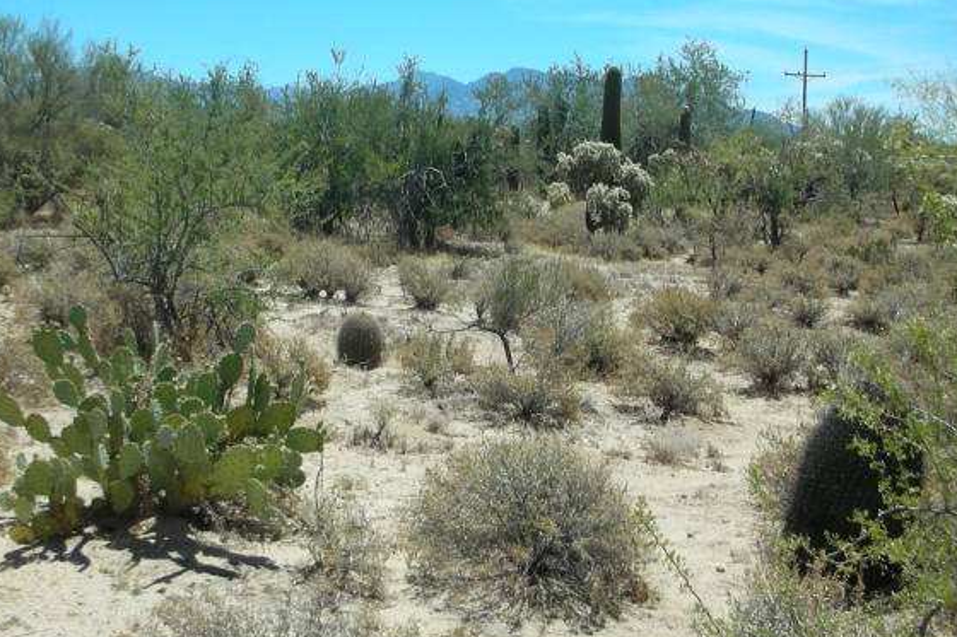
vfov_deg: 25.9
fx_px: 1382
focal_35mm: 52
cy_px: 266
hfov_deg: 38.2
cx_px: 426
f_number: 8.5
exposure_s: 1/102
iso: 50
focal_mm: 5.8
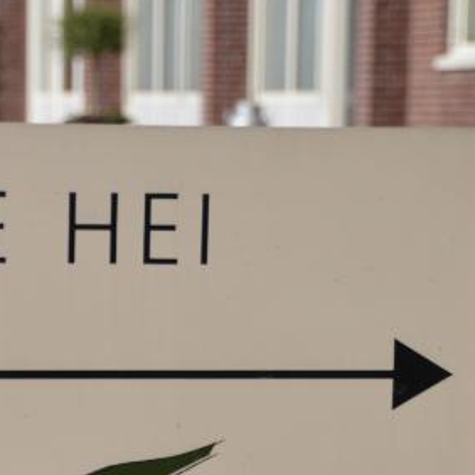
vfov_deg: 8.0
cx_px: 24
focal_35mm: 217
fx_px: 3369
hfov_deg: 8.0
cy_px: 410
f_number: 6.3
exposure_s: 1/640
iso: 100
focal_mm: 60
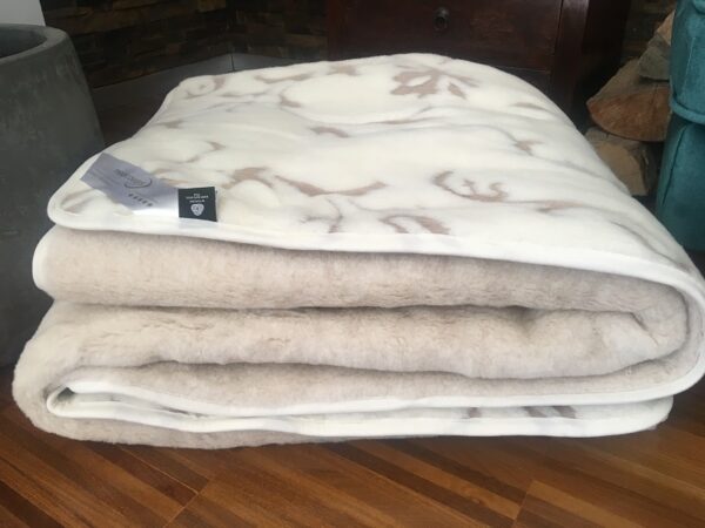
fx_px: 591
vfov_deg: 48.2
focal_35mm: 29
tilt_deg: -31.3
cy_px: 264
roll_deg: +1.5
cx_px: 352
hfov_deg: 61.7
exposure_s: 1/33
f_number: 2.2
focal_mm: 4.15
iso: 40
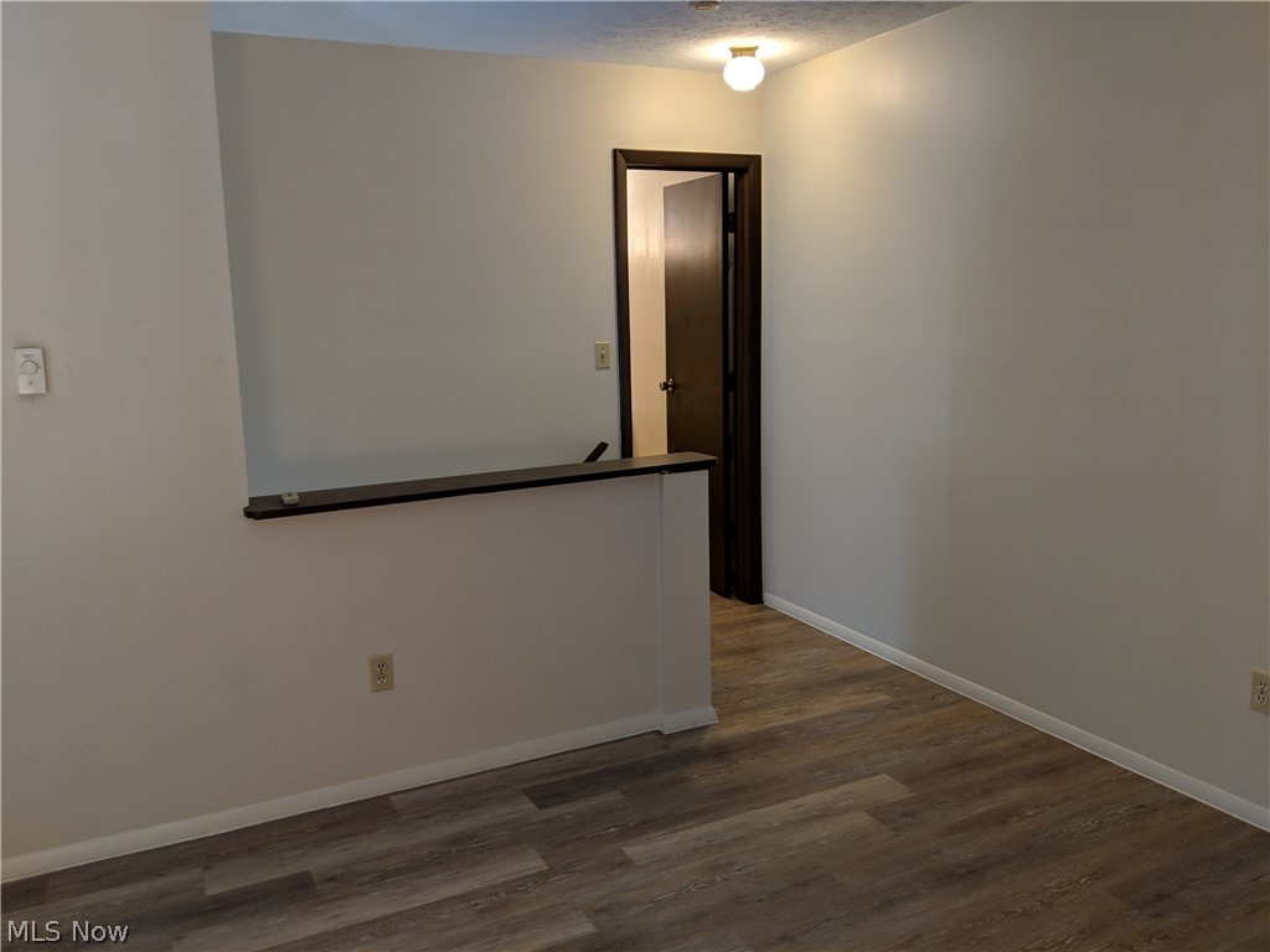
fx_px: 991
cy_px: 476
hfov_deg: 65.3
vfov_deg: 51.4
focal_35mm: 27
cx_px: 635
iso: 108
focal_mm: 4.44
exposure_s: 1/60
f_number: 1.8
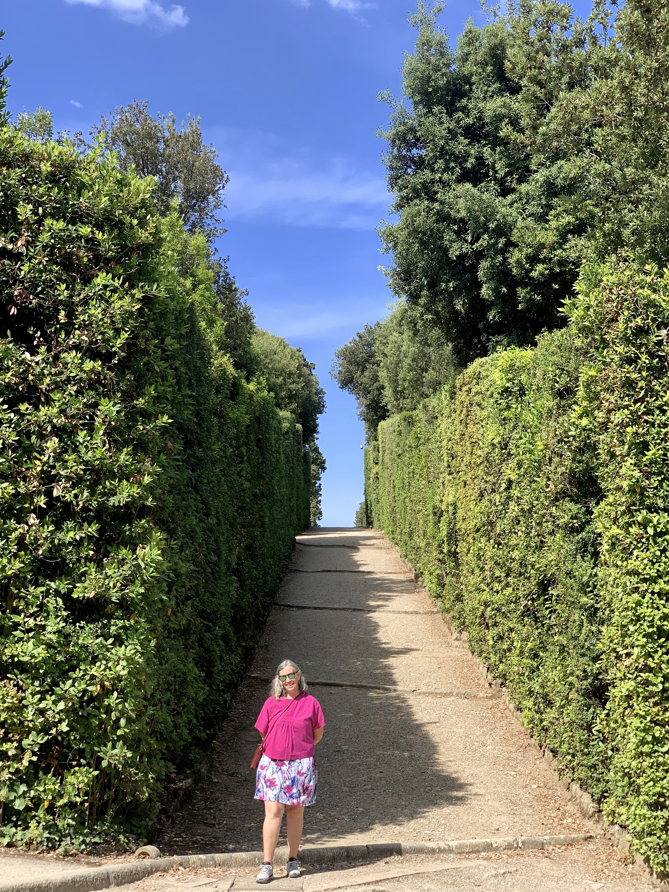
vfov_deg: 36.8
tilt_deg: +9.8
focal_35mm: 52
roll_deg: +1.9
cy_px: 446
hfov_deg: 28.0
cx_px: 334
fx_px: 1340
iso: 16
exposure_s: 1/600
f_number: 2.4
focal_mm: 6
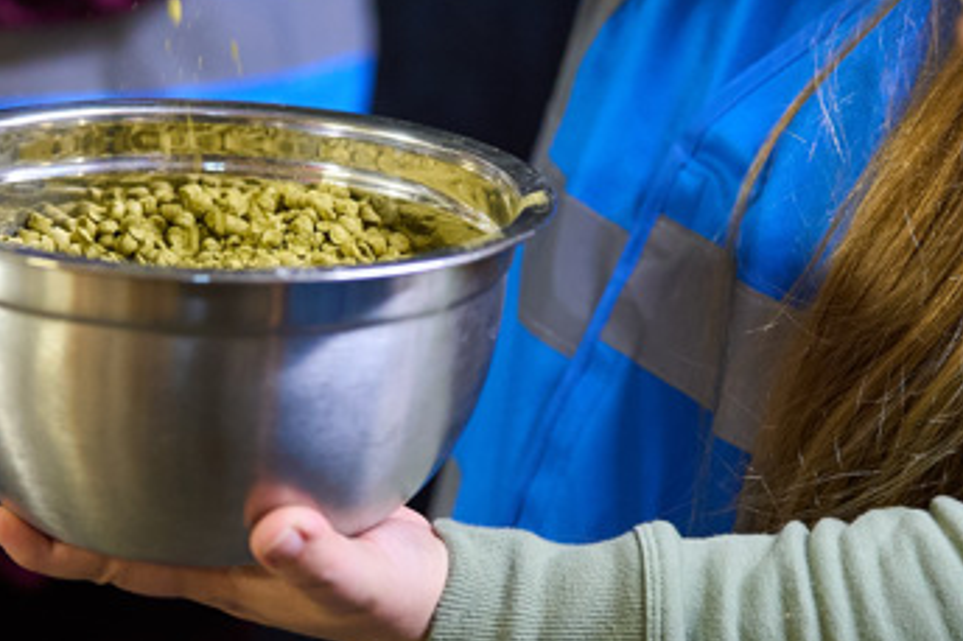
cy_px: 248
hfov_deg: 14.5
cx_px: 294
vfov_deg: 9.7
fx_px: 3770
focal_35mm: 141
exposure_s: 1/200
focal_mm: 70
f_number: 2.8
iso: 4000
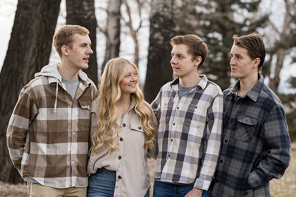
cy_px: 98
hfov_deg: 18.3
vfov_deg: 12.2
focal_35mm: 112
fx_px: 921
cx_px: 148
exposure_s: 1/250
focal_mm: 112
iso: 250
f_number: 4
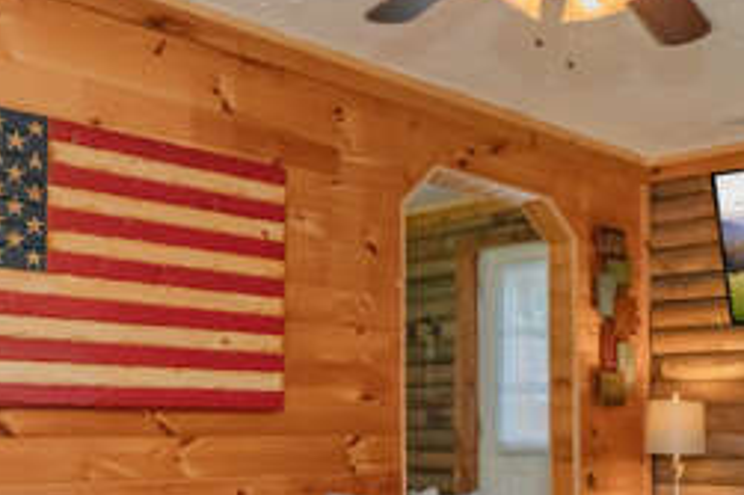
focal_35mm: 49
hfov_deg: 39.7
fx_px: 1012
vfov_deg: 26.7
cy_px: 430
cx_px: 522
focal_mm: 16
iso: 2000
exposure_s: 1/200
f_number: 8
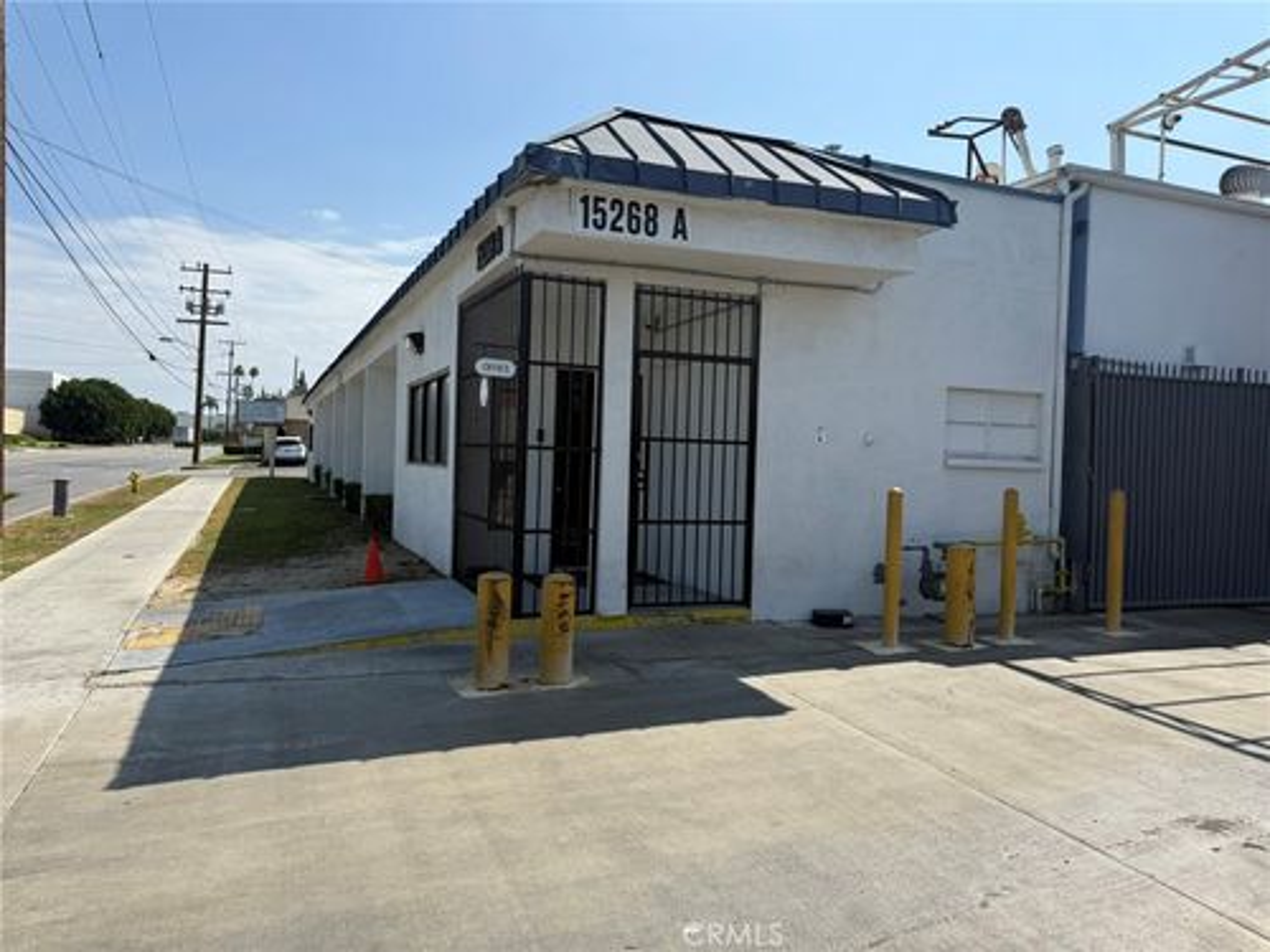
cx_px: 635
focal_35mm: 24
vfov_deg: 56.8
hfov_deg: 71.6
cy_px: 476
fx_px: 881
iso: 80
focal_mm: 6.76
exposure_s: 1/5319
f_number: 1.78
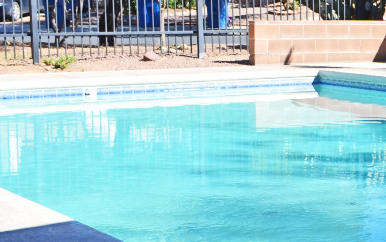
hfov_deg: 18.4
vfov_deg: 13.0
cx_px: 573
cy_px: 113
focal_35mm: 101
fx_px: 1063
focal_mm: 20
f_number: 7.1
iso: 100
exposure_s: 1/200
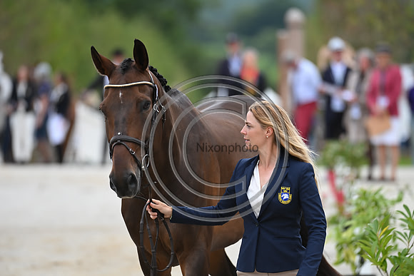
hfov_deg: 5.2
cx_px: 207
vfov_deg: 3.4
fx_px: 4601
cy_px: 138
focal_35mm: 400
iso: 640
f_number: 5.6
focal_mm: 400
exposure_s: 1/1600
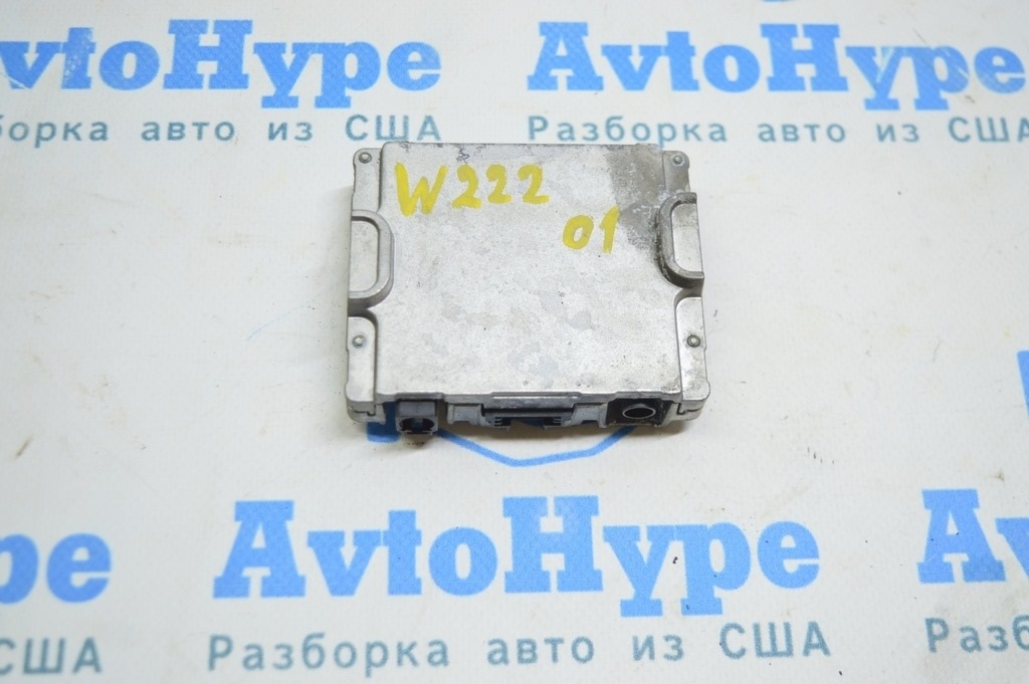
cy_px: 342
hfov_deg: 43.6
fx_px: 1285
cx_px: 514
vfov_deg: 29.8
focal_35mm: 45
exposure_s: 1/40
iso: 400
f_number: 4.2
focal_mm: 30
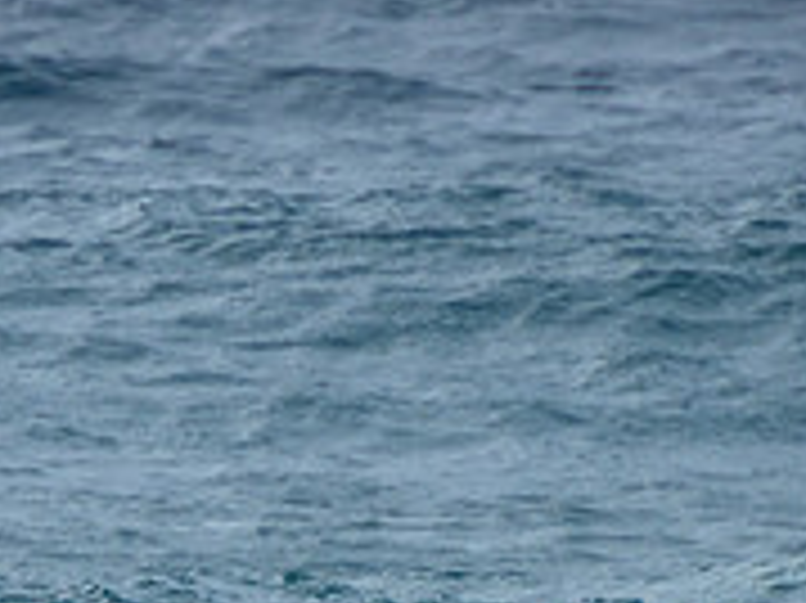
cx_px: -90
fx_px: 39836
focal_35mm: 1712
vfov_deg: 0.9
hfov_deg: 1.2
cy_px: 524
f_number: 7.1
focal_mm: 400
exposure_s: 1/2000
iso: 500
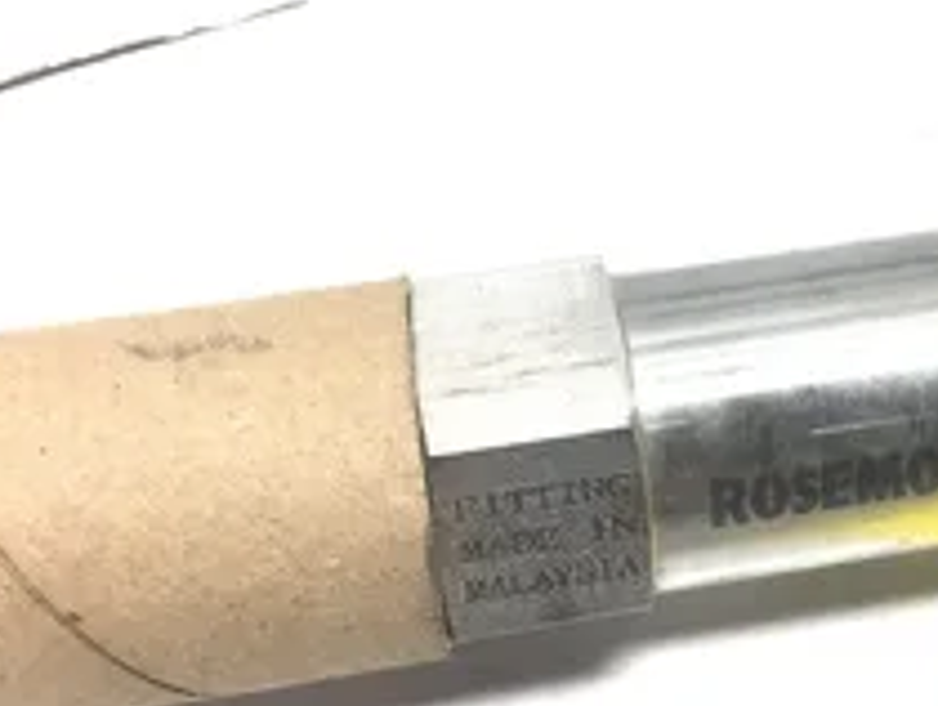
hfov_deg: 31.8
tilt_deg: -47.6
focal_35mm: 59
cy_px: 201
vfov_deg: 24.7
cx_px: 755
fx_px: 1601
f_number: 2.4
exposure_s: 1/60
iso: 25
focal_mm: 3.3
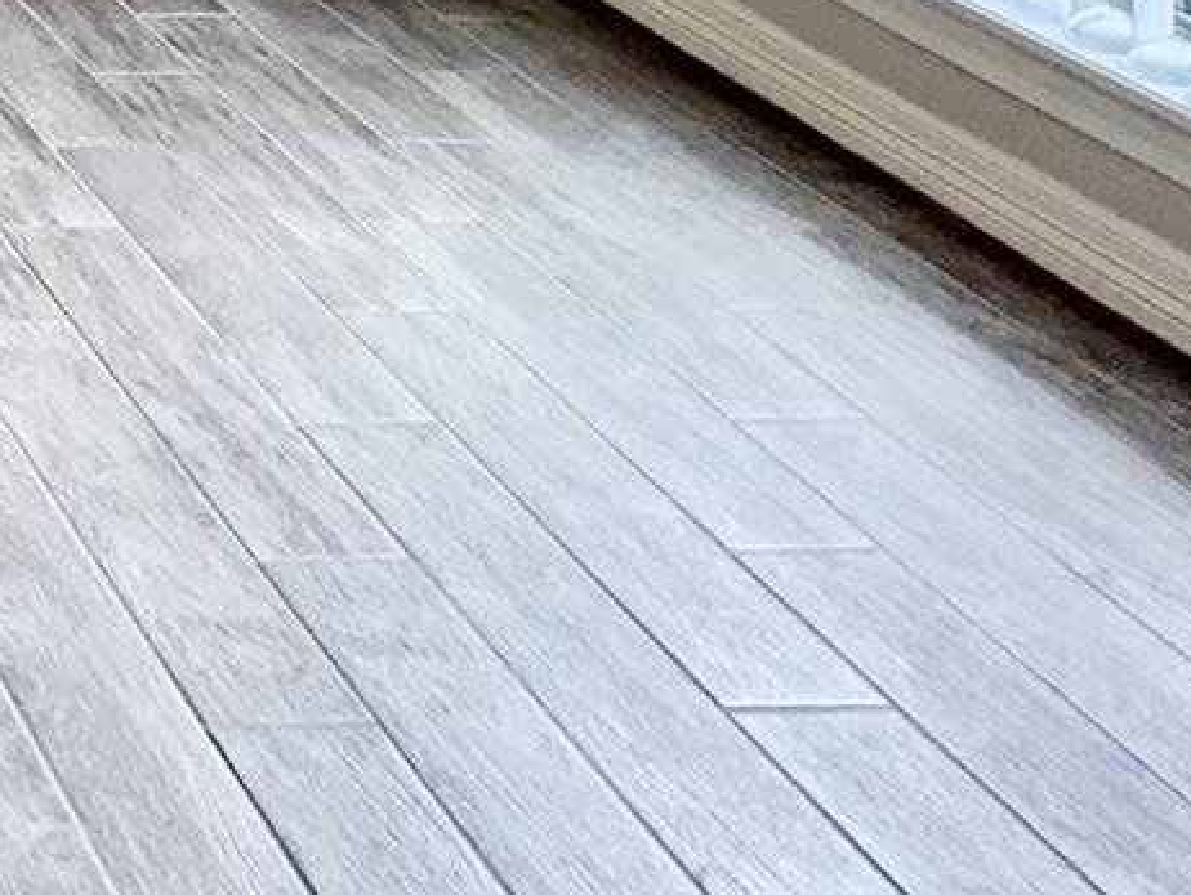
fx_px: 2134
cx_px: -874
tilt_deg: -3.0
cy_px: -797
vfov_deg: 17.9
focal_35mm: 62
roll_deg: +1.0
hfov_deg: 21.8
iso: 320
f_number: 2.2
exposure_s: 1/120
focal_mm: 2.22
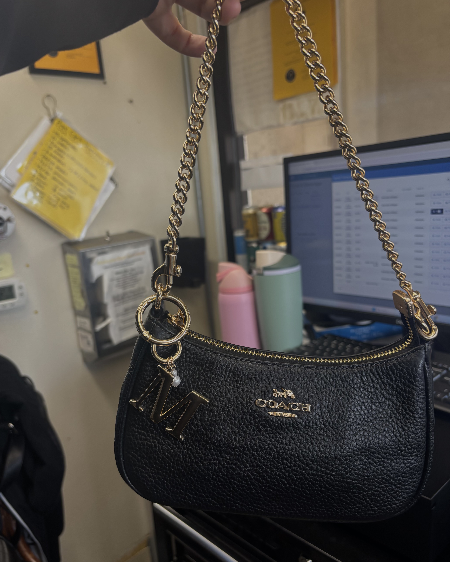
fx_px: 466
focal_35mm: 28
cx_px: 220
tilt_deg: -13.3
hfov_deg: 51.5
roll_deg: +4.1
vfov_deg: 62.1
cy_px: 302
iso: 80
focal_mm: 5.96
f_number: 1.6
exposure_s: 1/120
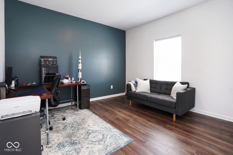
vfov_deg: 73.7
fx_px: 104
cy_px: 78
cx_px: 116
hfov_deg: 96.7
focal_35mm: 16
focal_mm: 16
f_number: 4
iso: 1600
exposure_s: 1/160
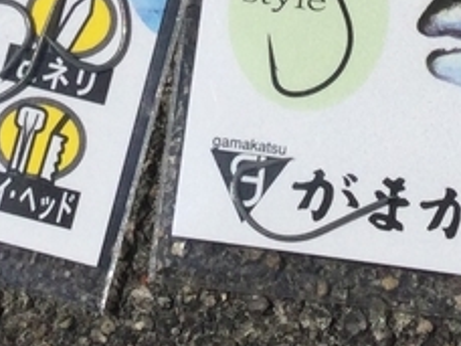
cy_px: -344
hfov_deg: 12.1
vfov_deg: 8.6
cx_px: 224
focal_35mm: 163
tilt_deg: -71.3
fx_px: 2171
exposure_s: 1/3704
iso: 25
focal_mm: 3.3
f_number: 2.4
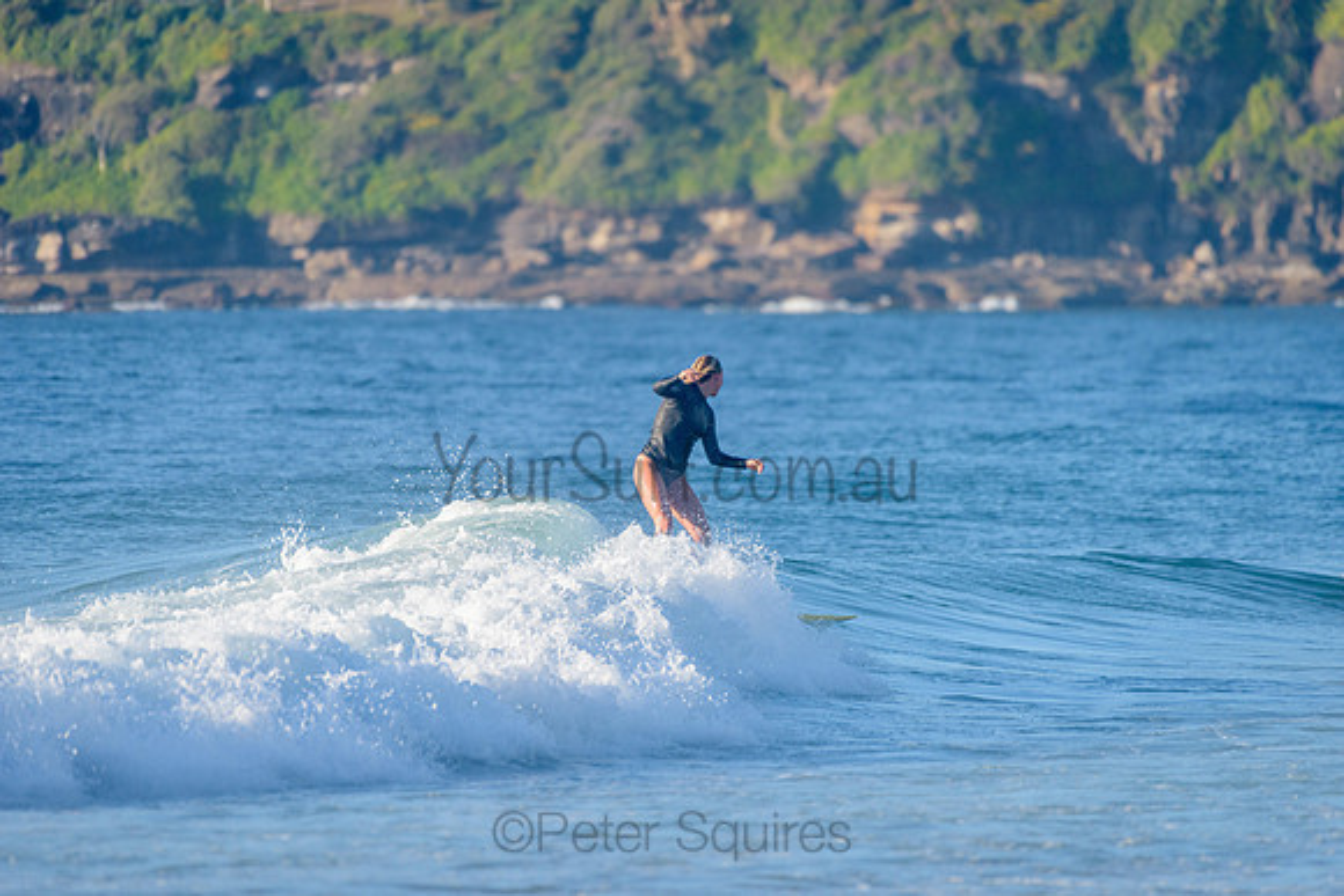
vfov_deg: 2.8
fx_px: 18677
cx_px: 672
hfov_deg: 4.1
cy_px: 448
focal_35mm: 500
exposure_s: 1/2000
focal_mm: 500
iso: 400
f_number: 5.6
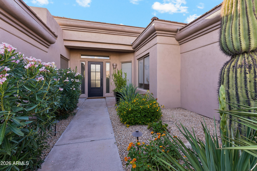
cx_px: 128
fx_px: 111
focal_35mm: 16
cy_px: 86
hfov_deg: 98.5
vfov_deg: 75.5
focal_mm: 15.5
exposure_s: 1/50
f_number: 8
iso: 200
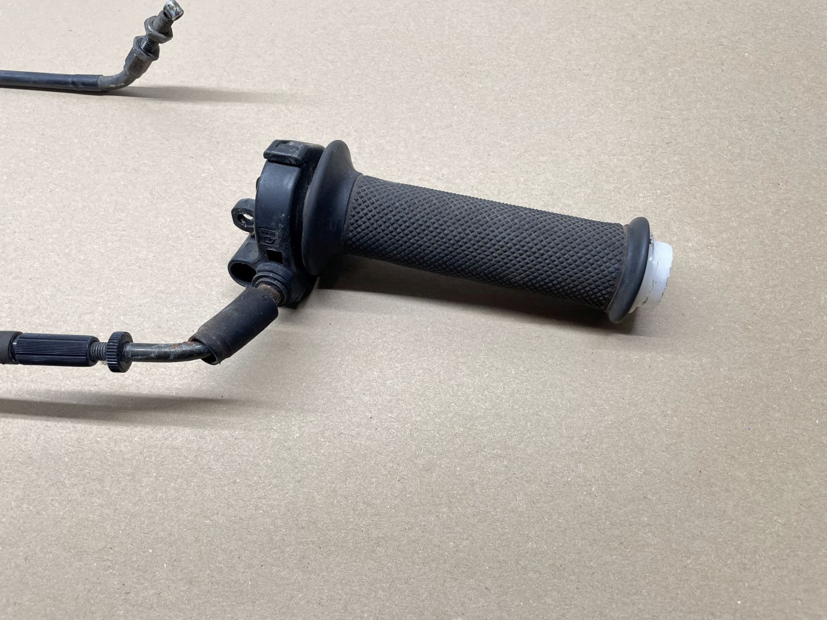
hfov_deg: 67.3
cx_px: 414
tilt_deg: -65.6
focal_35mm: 26
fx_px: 621
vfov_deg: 53.1
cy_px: 310
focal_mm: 4.2
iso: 100
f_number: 1.6
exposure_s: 1/100
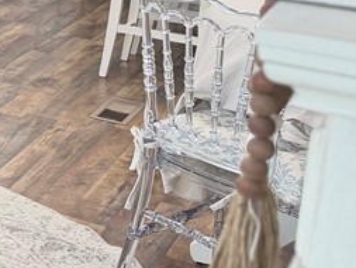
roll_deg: +1.0
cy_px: -72
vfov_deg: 14.7
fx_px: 998
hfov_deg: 15.9
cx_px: -353
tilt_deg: -9.7
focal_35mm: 97
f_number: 1.78
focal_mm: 6.76
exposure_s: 1/60
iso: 250
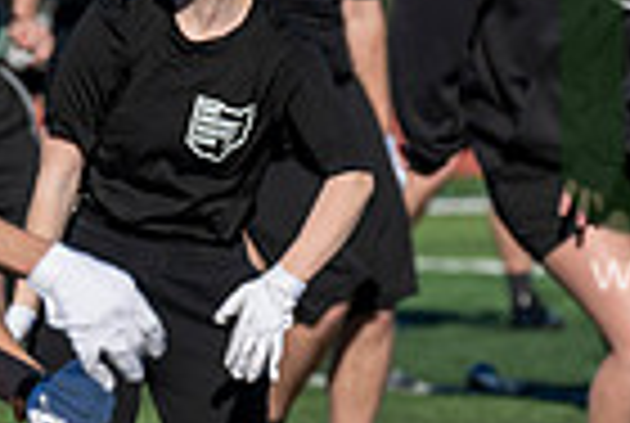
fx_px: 14486
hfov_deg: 2.5
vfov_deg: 1.7
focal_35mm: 826
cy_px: 115
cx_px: 900
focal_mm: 200
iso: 200
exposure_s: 1/2000
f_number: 5
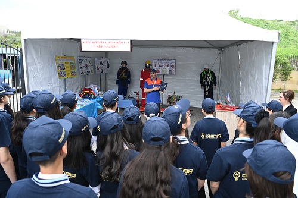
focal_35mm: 24
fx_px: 199
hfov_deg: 73.8
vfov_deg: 53.1
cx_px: 149
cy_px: 99
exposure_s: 1/250
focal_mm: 24
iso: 400
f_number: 5
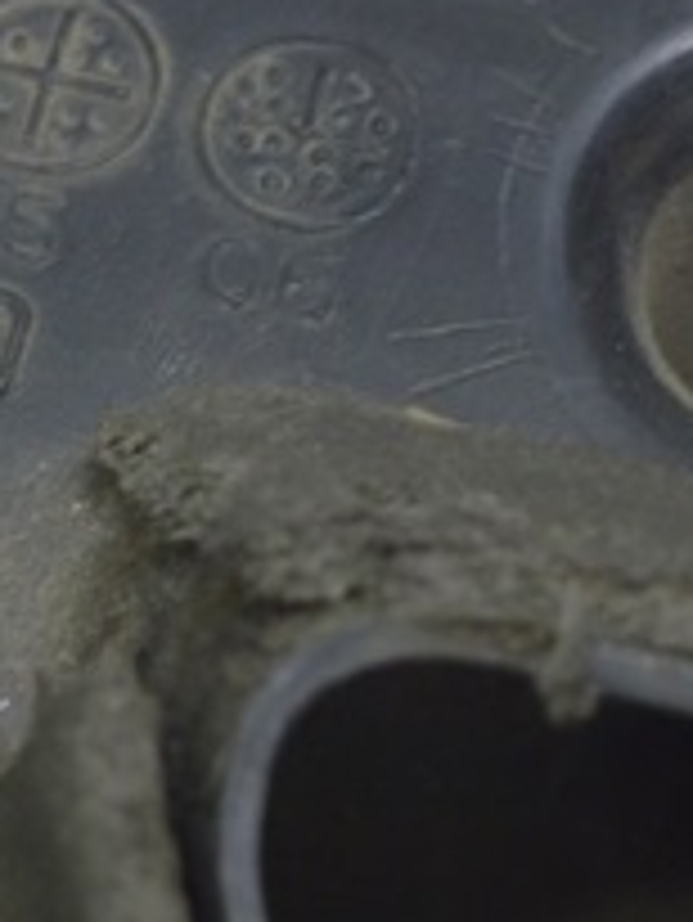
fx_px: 6600
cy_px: 119
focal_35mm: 248
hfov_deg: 5.9
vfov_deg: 8.0
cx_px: -549
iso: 400
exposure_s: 1/20
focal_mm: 55
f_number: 5.6
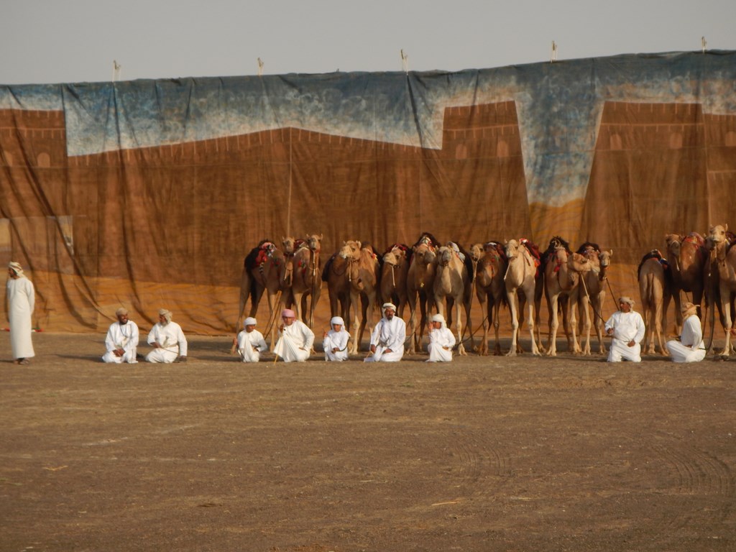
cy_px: 276
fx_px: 2126
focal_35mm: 100
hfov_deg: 19.6
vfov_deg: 14.8
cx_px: 368
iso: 125
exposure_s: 1/800
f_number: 4.6
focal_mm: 18
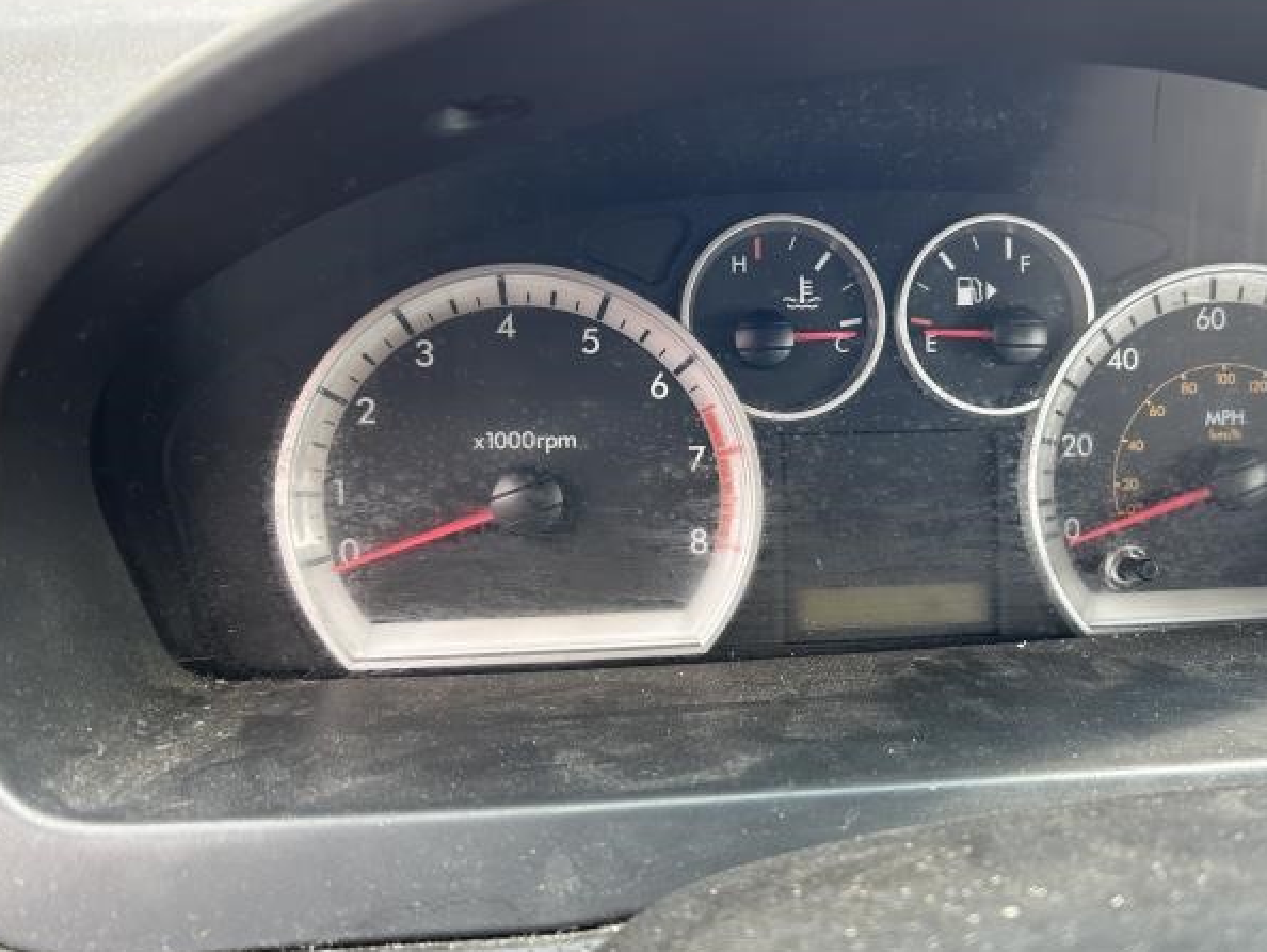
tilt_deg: -27.0
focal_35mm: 35
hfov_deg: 52.2
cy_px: 510
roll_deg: -3.2
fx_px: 1282
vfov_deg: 40.7
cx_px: 774
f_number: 1.5
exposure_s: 1/122
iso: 64
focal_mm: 5.7
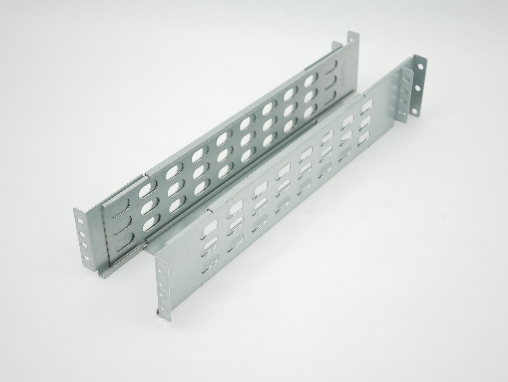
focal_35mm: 60
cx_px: 254
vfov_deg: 24.4
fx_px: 881
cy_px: 191
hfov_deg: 32.2
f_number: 2.8
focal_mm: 30
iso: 200
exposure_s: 1/125
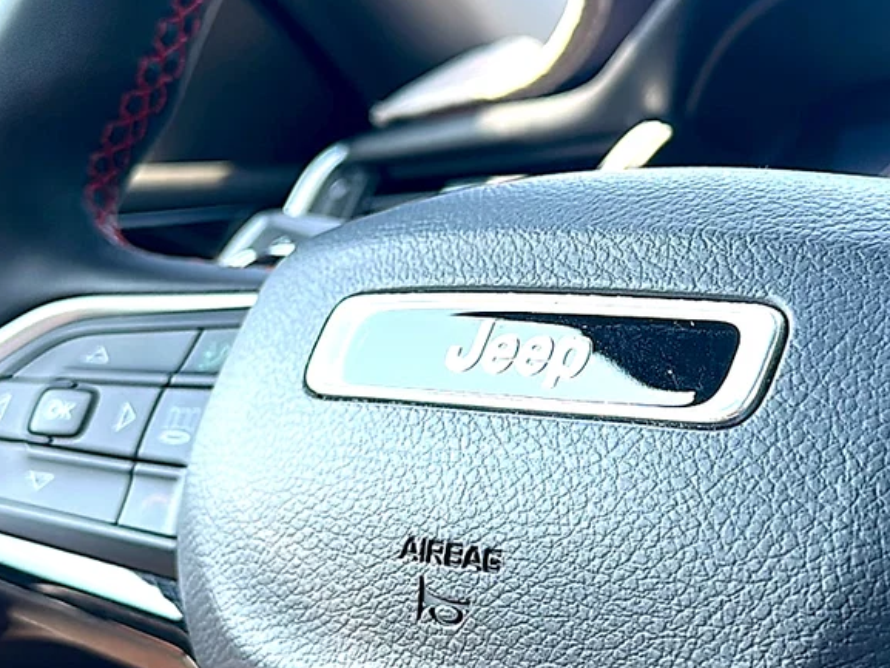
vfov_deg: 25.7
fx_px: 1466
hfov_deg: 33.7
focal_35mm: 57
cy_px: 349
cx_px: 509
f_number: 1.78
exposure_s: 1/161
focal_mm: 6.86
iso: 64
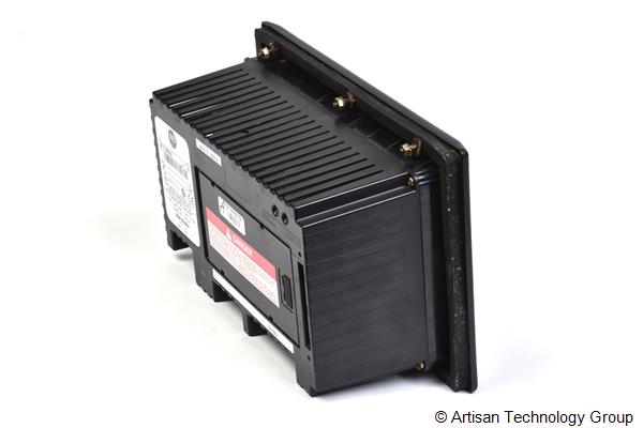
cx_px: 322
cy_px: 214
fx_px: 1473
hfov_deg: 24.6
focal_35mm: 82
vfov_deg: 16.6
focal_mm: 55
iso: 200
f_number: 16
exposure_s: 1/200
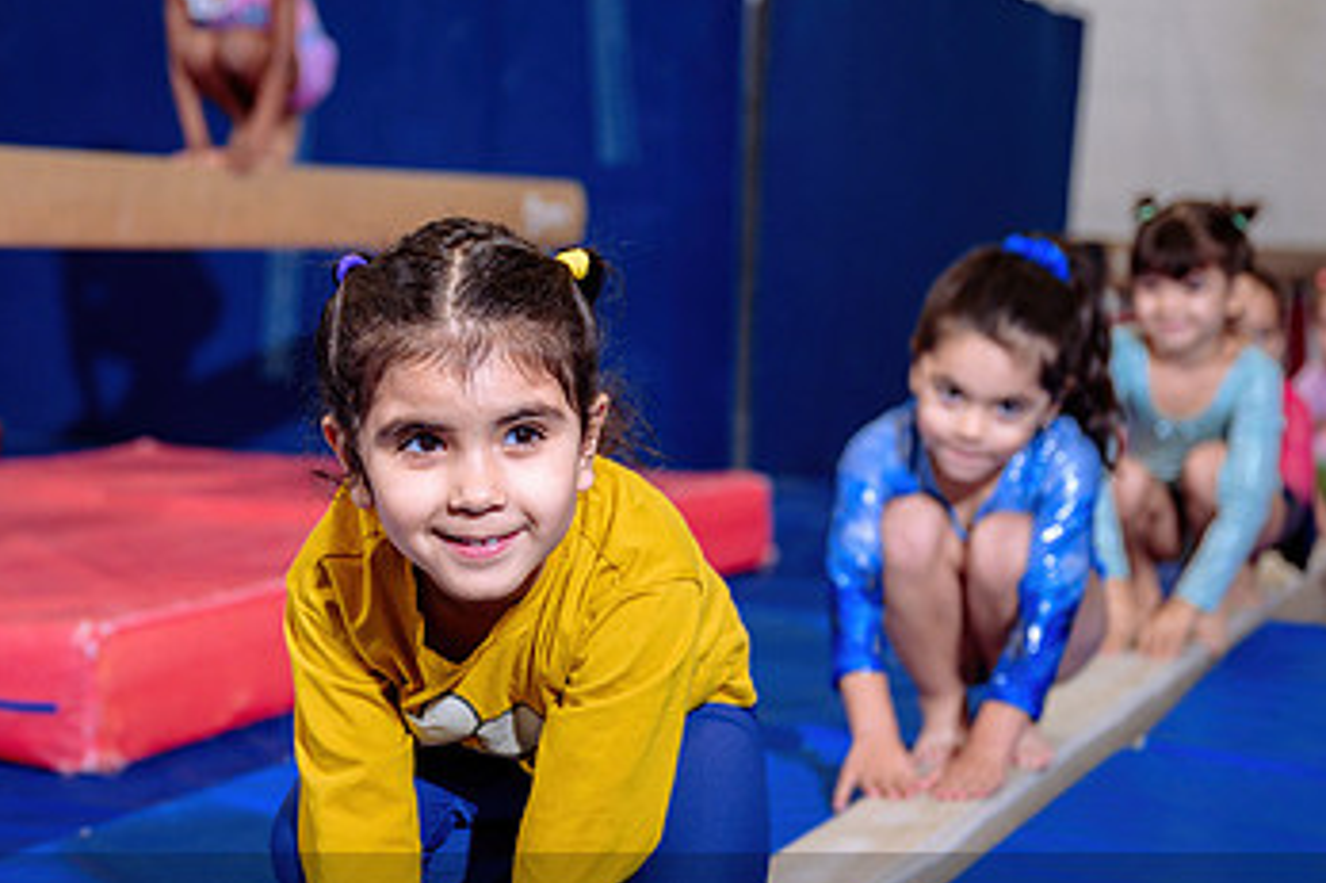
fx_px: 3019
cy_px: 457
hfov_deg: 24.5
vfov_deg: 16.6
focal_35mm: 82
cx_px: 332
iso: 800
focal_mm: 49
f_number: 3.5
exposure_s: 1/250
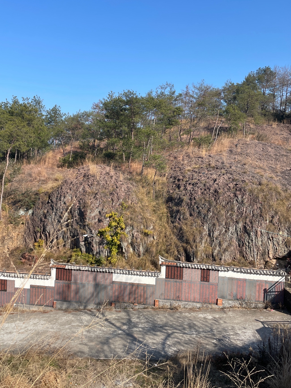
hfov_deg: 46.8
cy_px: 186
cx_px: 150
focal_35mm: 30
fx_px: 336
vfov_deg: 59.9
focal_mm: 4.2
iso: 50
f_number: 1.6
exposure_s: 1/3125
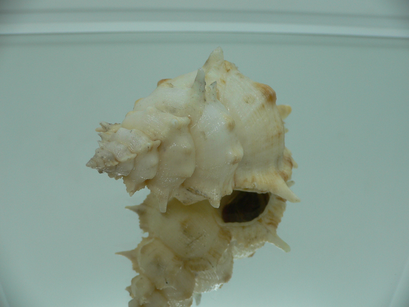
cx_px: 204
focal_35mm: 35
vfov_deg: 40.7
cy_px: 154
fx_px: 414
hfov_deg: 52.6
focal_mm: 4.6
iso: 80
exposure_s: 1/60
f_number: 2.8
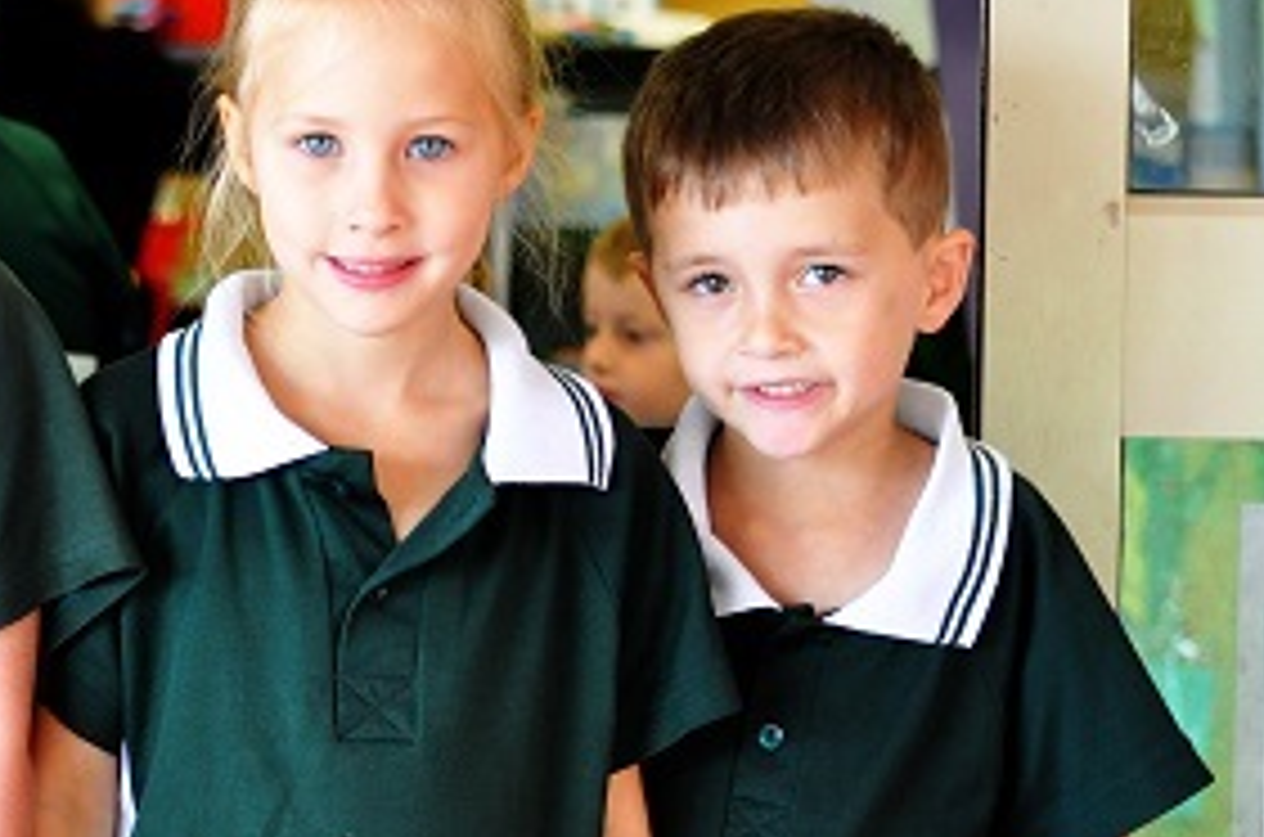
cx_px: -112
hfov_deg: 8.8
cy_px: 446
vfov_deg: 5.9
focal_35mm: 232
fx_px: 8127
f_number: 4.5
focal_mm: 70
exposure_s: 1/50
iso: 800
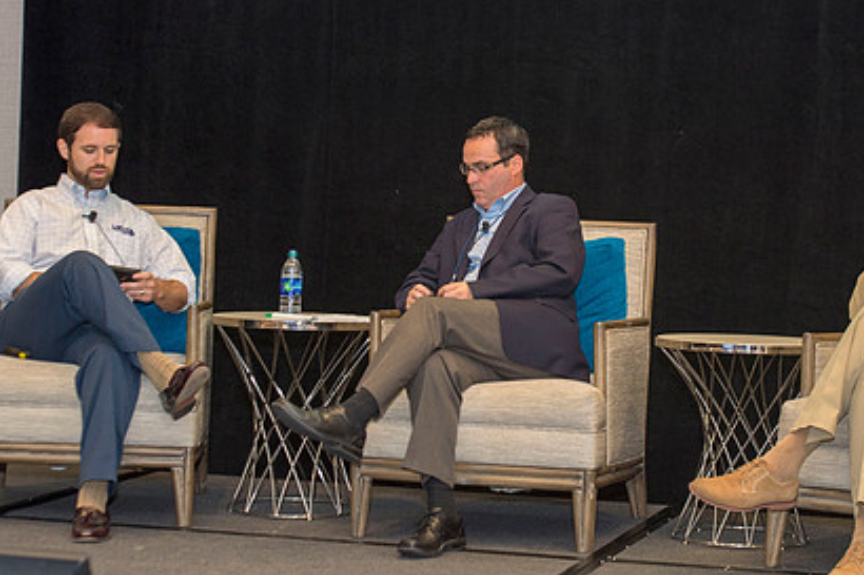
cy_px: 240
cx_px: 554
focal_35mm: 99
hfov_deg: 20.6
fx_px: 2375
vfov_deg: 13.8
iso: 1250
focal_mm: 70
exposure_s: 1/160
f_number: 5.6
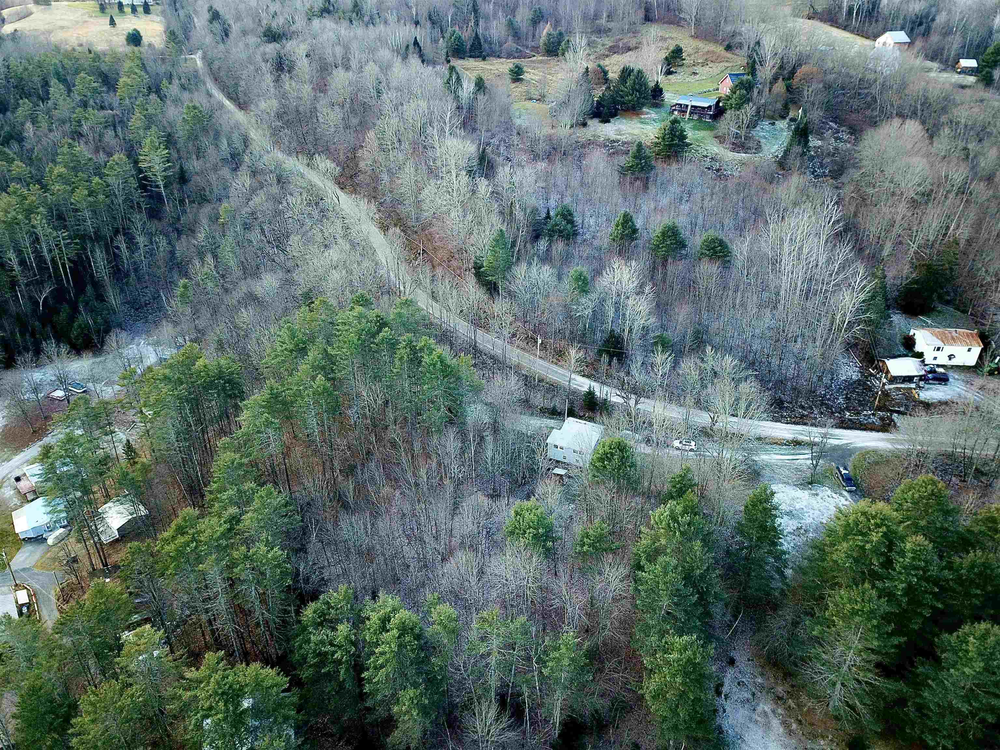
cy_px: 375
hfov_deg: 67.3
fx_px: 751
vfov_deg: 53.1
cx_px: 500
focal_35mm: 26
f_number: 2.2
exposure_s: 1/187
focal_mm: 4.73
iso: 100
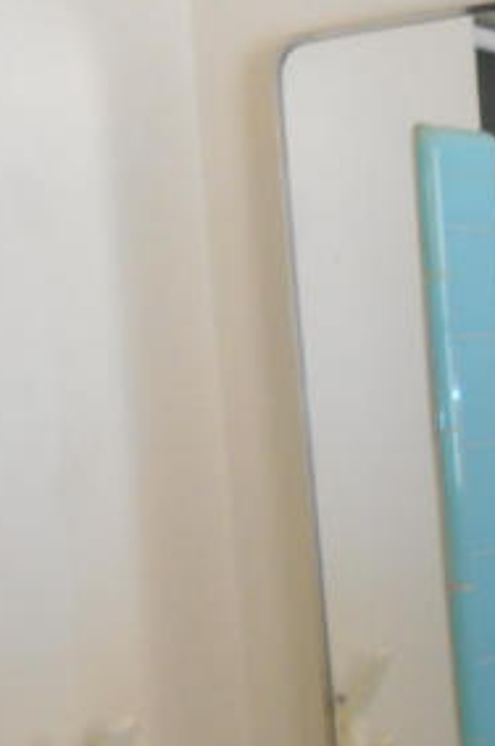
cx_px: 698
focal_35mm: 98
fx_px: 2026
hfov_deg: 13.3
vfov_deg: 20.7
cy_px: 517
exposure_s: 1/30
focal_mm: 4.7
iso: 200
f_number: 3.4
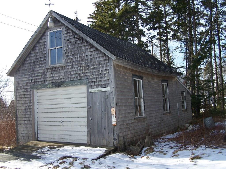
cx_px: 113
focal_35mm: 38
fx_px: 248
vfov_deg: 37.7
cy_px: 84
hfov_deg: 49.0
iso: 80
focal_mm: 6.3
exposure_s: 1/640
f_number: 2.8
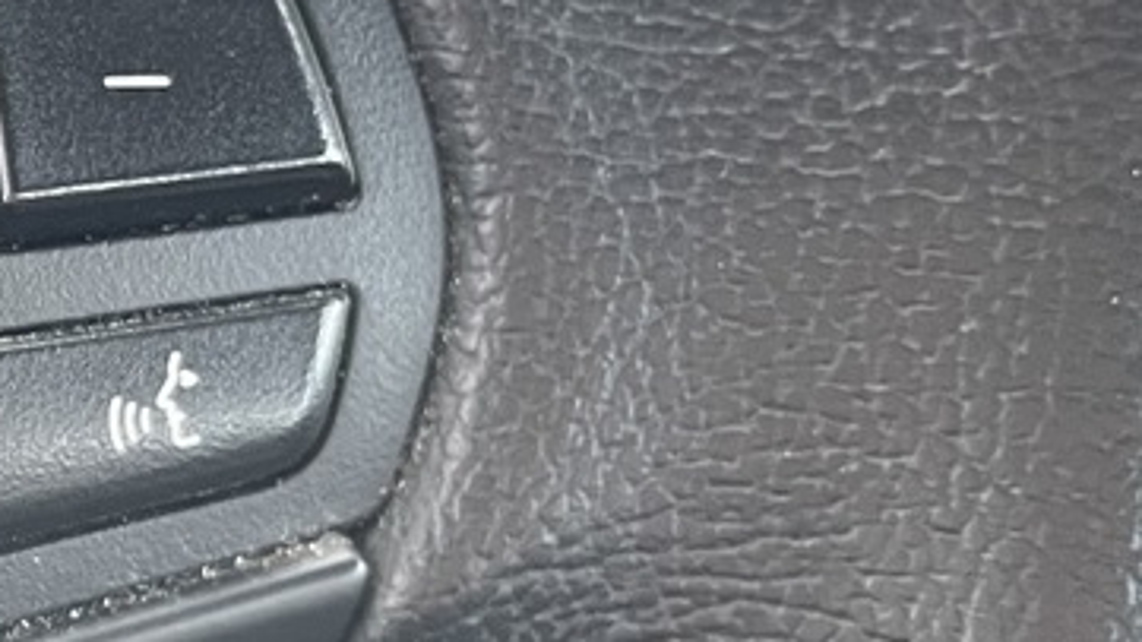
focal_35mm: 113
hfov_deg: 16.9
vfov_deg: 10.7
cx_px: -630
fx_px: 3422
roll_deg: +2.2
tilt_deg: -22.2
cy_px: 465
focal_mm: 4.2
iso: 125
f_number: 1.6
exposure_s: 1/98
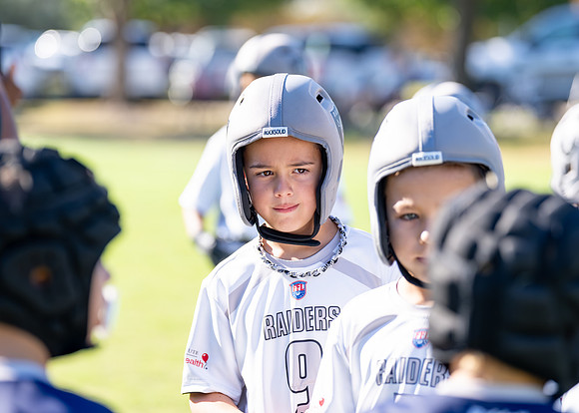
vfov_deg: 9.9
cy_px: 191
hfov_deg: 13.8
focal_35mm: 145
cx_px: 294
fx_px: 2385
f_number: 2.8
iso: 250
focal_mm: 119
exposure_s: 1/1600
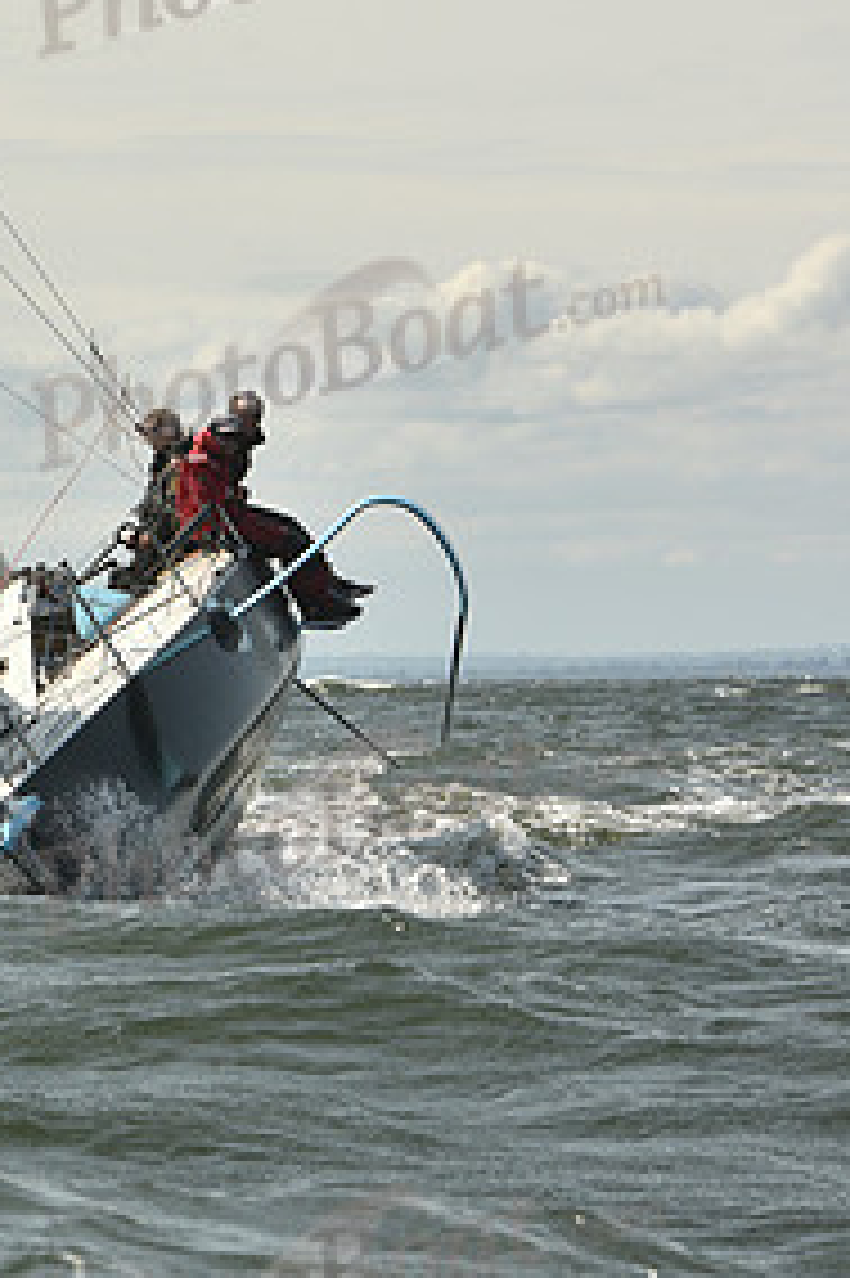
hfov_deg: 5.0
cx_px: -198
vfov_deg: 7.5
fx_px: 9786
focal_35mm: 276
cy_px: 650
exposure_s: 1/800
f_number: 10
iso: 250
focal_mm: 135
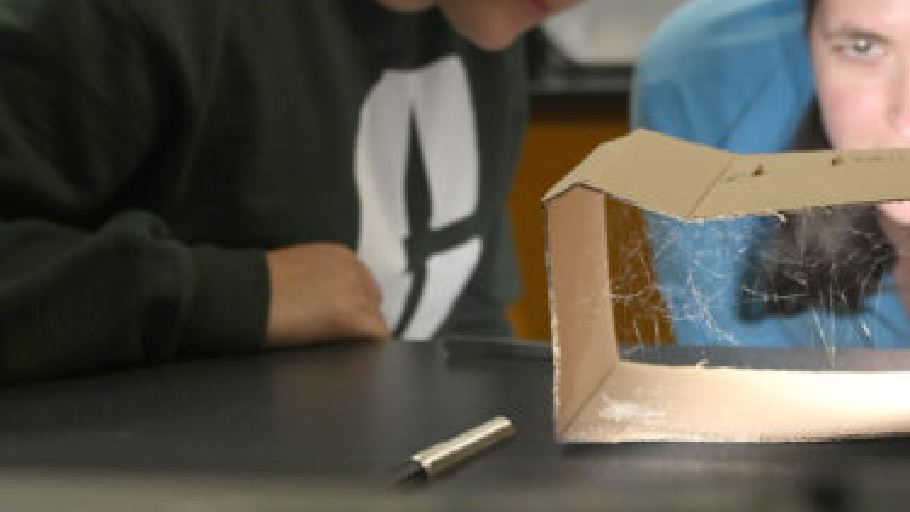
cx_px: 570
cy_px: 133
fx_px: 2510
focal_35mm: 104
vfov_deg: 11.6
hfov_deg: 20.5
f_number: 5
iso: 1000
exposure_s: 1/80
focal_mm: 62
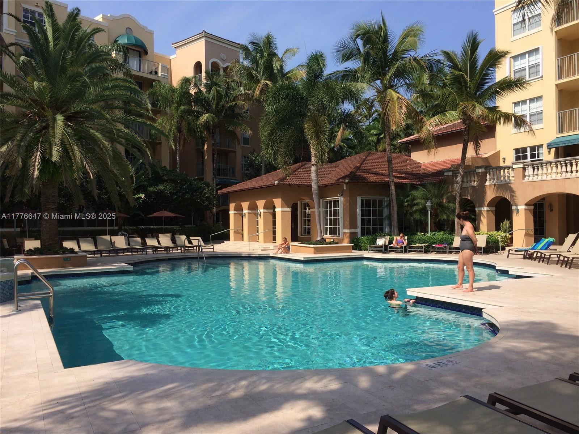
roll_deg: +1.5
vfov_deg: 48.2
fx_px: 485
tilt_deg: +0.8
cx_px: 290
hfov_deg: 61.7
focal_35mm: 29
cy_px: 217
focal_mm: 4.15
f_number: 2.2
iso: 32
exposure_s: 1/2053
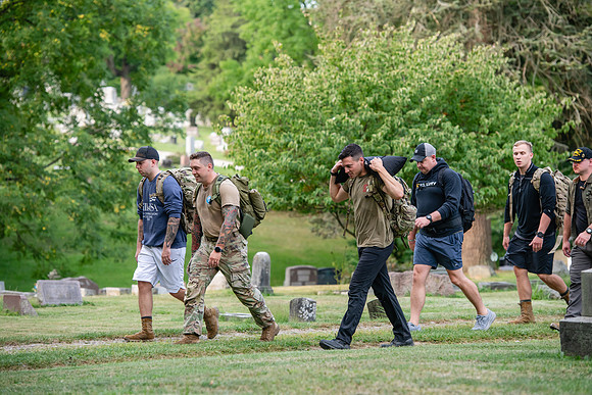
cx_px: 296
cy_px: 198
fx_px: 2220
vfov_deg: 10.2
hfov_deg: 15.2
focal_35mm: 135
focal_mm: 135
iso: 320
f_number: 4
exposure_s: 1/400
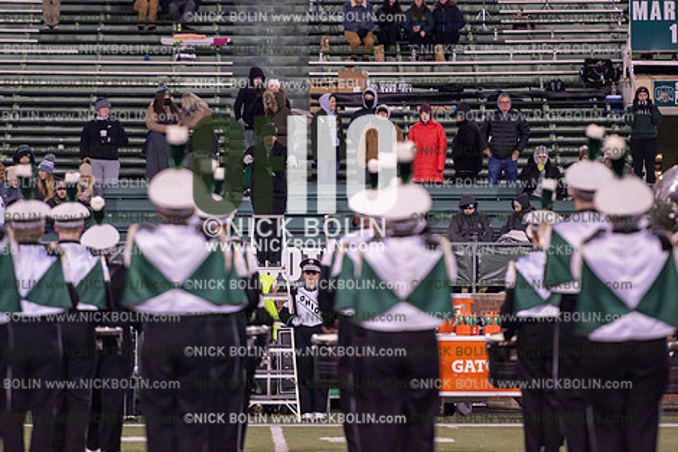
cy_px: 184
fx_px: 4650
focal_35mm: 247
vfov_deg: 5.6
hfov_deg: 8.3
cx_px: 294
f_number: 2.8
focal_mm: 200
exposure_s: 1/1250
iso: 2500
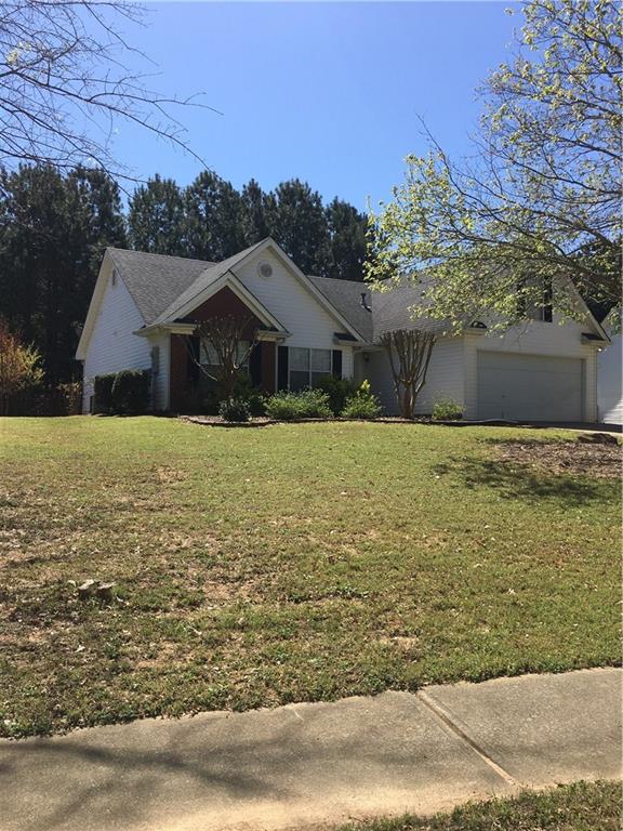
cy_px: 416
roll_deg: -1.7
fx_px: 696
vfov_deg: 61.7
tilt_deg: +1.9
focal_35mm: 29
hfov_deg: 48.2
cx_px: 312
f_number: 2.2
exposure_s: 1/1637
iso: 25
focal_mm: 4.15
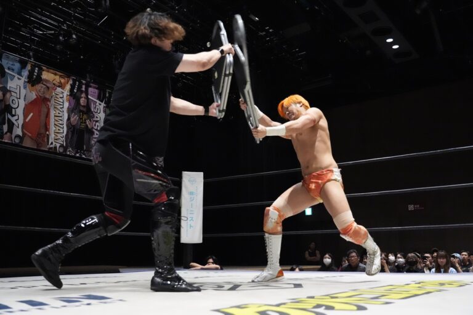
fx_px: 434
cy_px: 158
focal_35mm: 33
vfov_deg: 40.0
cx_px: 236
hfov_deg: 57.2
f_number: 4
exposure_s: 1/640
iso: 16000
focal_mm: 33
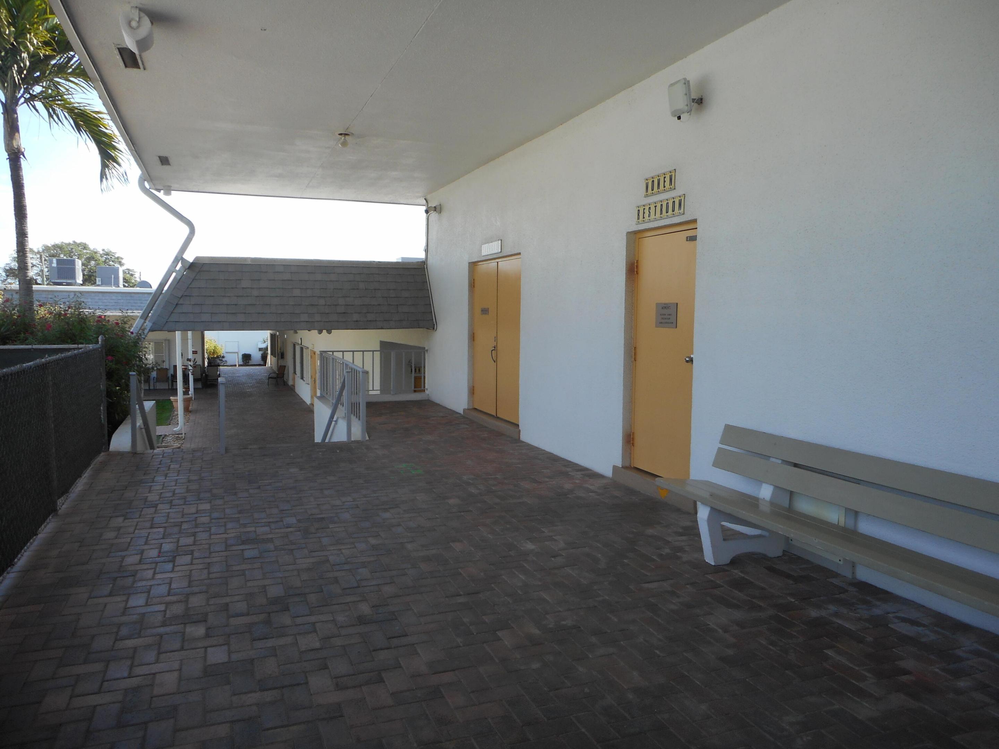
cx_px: 500
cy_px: 374
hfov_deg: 69.4
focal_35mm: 25
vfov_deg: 54.9
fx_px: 721
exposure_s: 1/200
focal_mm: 4.5
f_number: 3.7
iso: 80
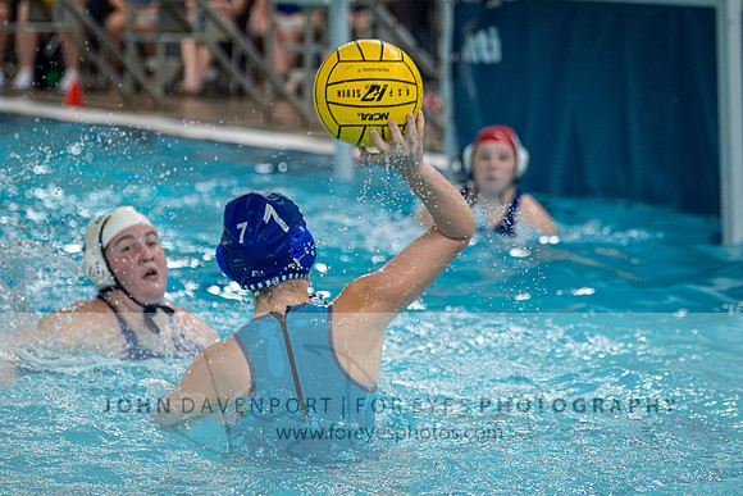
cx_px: 496
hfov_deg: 13.2
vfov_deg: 8.9
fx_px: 3194
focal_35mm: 155
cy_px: 165
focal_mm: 116
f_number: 4
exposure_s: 1/1000
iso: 9000
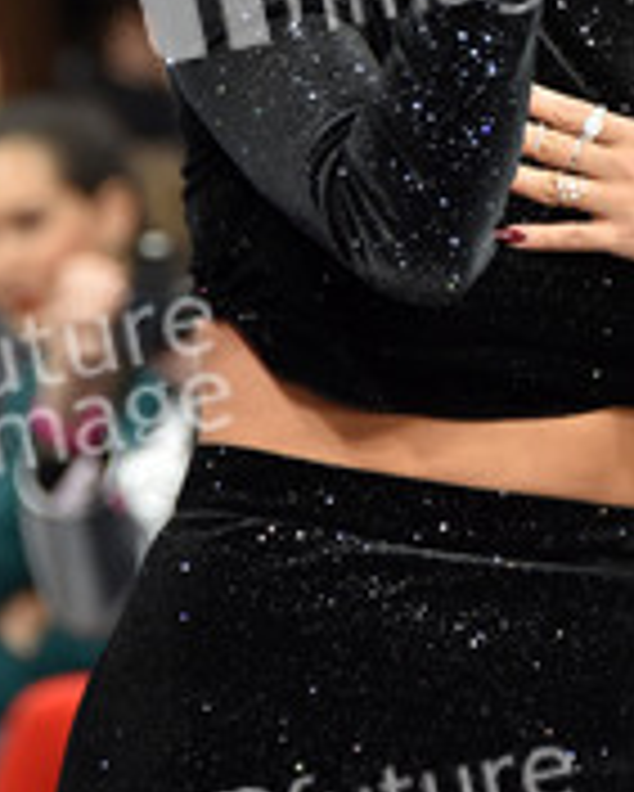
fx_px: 11483
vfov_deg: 3.9
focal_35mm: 490
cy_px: 180
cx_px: 490
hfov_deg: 3.2
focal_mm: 230
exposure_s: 1/160
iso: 1600
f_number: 5.6
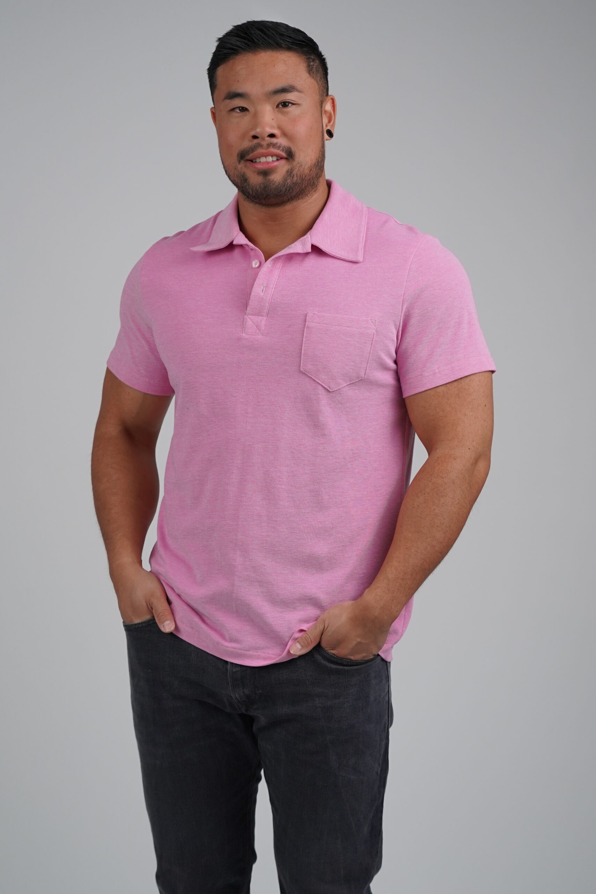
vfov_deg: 22.6
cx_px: 298
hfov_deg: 15.2
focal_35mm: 90
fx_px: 2235
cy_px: 447
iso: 500
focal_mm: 60
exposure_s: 1/160
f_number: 4
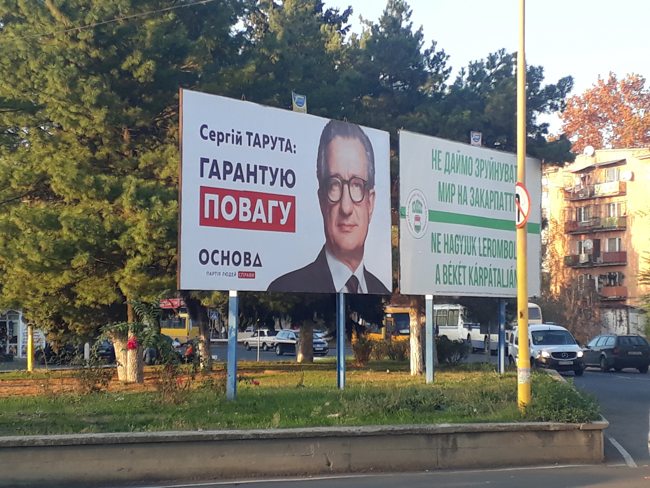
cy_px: 244
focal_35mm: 27
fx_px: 507
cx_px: 325
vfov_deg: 51.4
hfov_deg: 65.3
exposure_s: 1/233
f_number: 1.9
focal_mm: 3.6
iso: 40
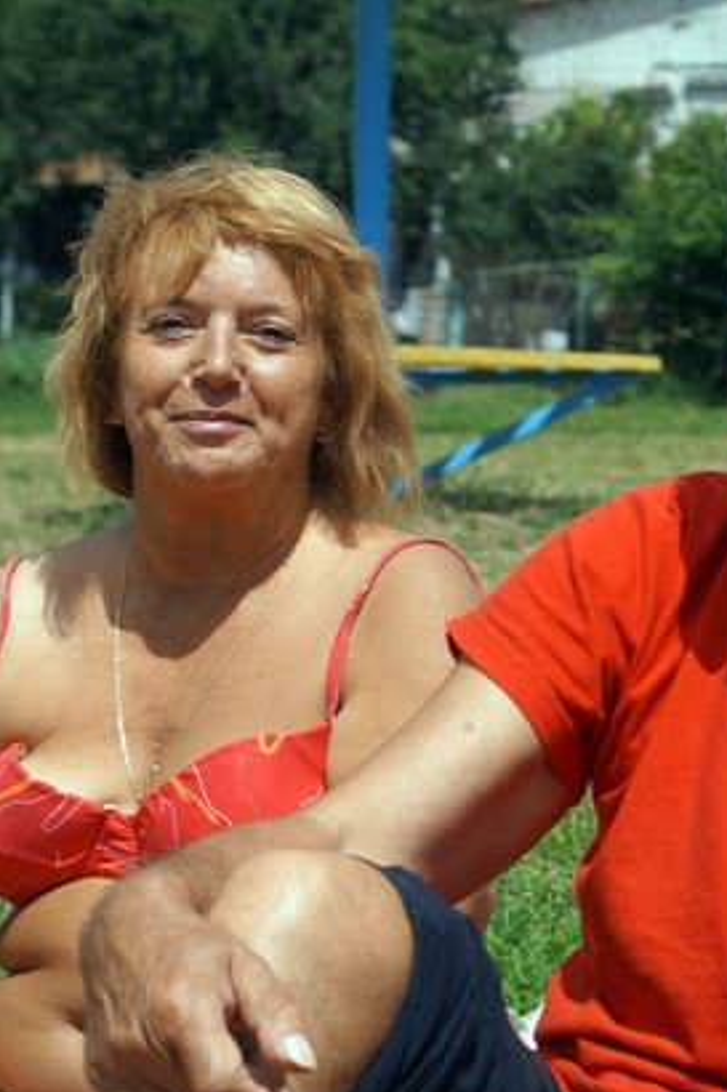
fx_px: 4270
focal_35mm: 141
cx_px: 631
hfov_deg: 9.7
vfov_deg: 14.6
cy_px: 617
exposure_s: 1/500
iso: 100
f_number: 6.3
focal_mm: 55
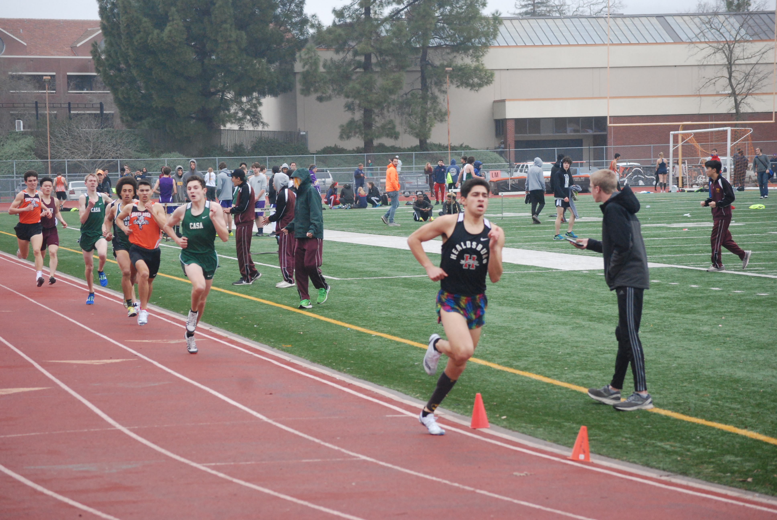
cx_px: 388
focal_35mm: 129
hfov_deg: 15.9
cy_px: 260
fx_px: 2788
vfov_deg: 10.7
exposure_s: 1/640
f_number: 6.3
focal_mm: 86
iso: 1000
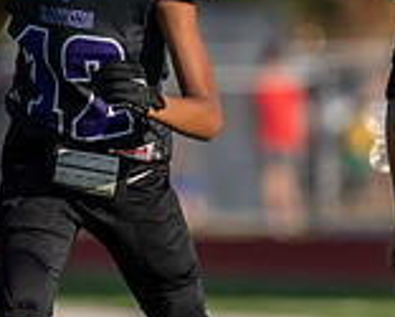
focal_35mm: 1412
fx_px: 16517
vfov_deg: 1.1
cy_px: 145
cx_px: 27
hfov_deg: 1.4
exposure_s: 1/2000
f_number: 2.8
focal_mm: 200
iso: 100
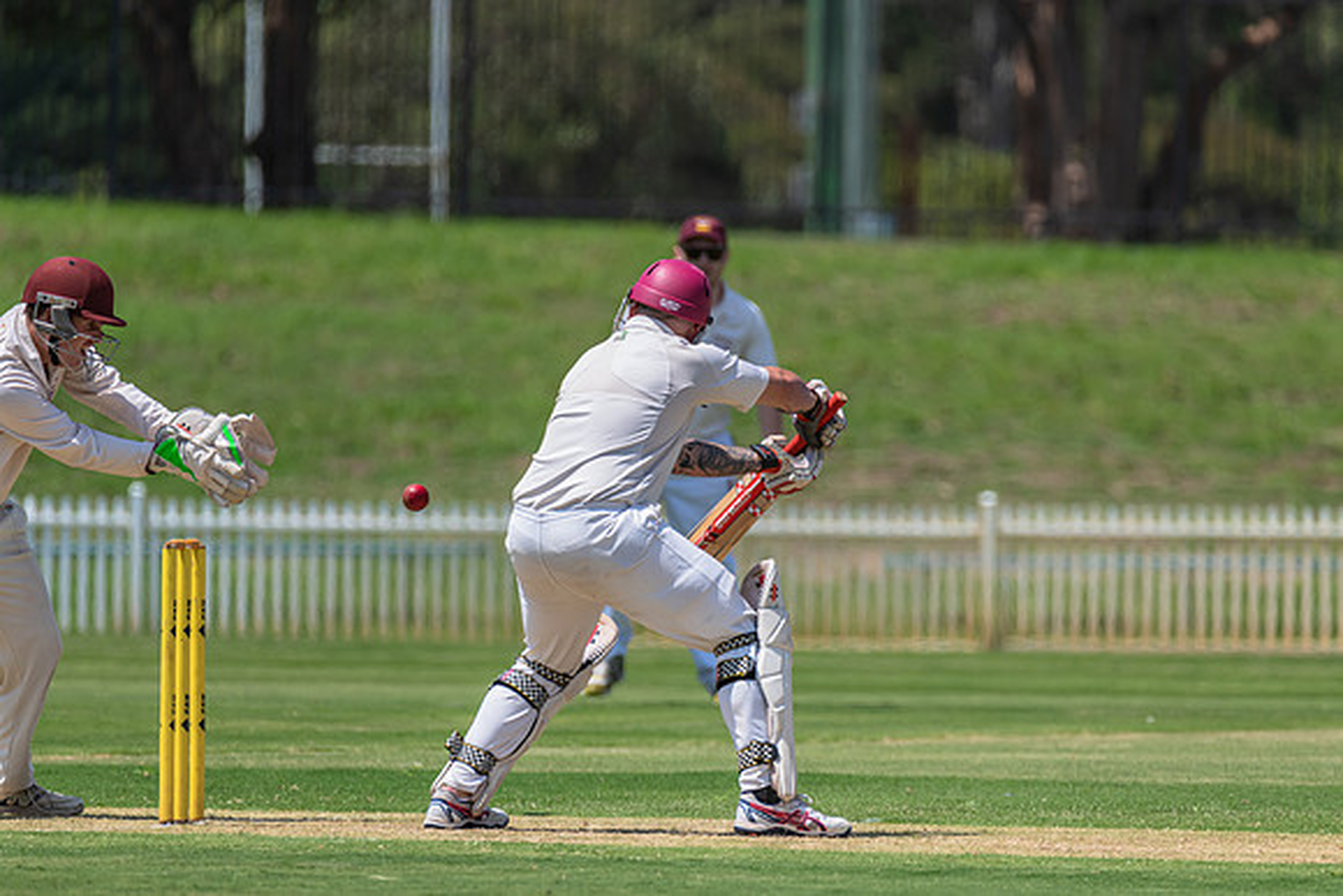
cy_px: 488
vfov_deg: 2.4
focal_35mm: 565
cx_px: 745
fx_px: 21082
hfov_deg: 3.6
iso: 400
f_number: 7.1
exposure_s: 1/1600
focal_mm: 500
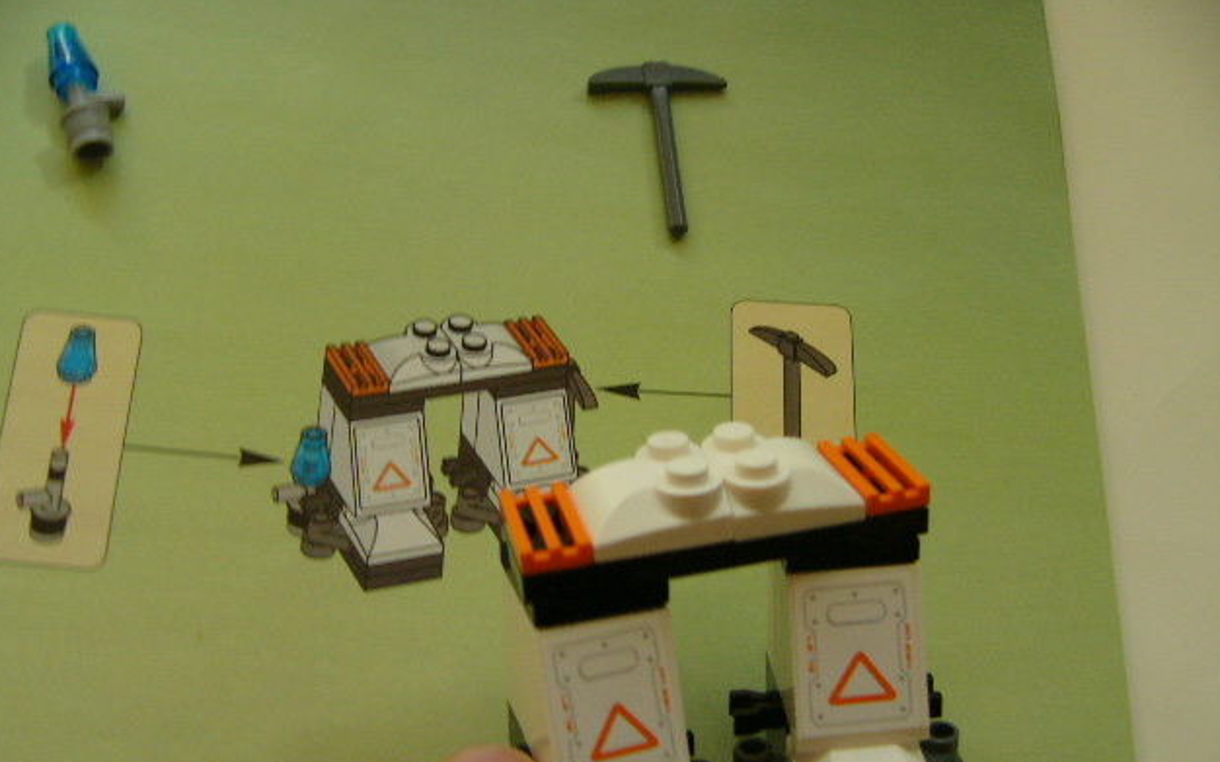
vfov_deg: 32.7
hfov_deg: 50.4
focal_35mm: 39
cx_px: 610
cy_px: 448
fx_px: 1296
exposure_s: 1/30
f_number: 2.8
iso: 200
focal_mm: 6
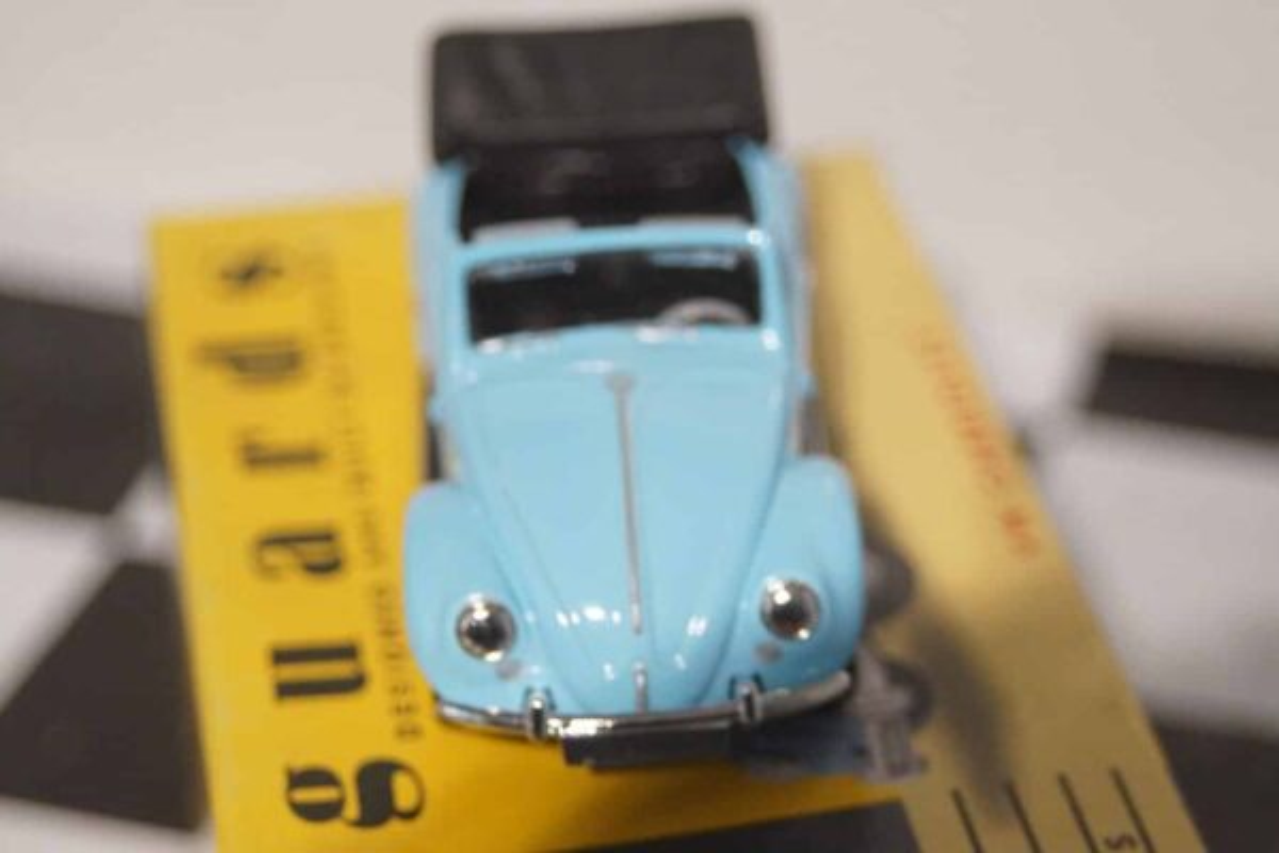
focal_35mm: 120
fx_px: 4263
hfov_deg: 17.1
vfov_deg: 11.4
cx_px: 640
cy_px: 426
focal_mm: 80
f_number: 5.6
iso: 3200
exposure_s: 1/160
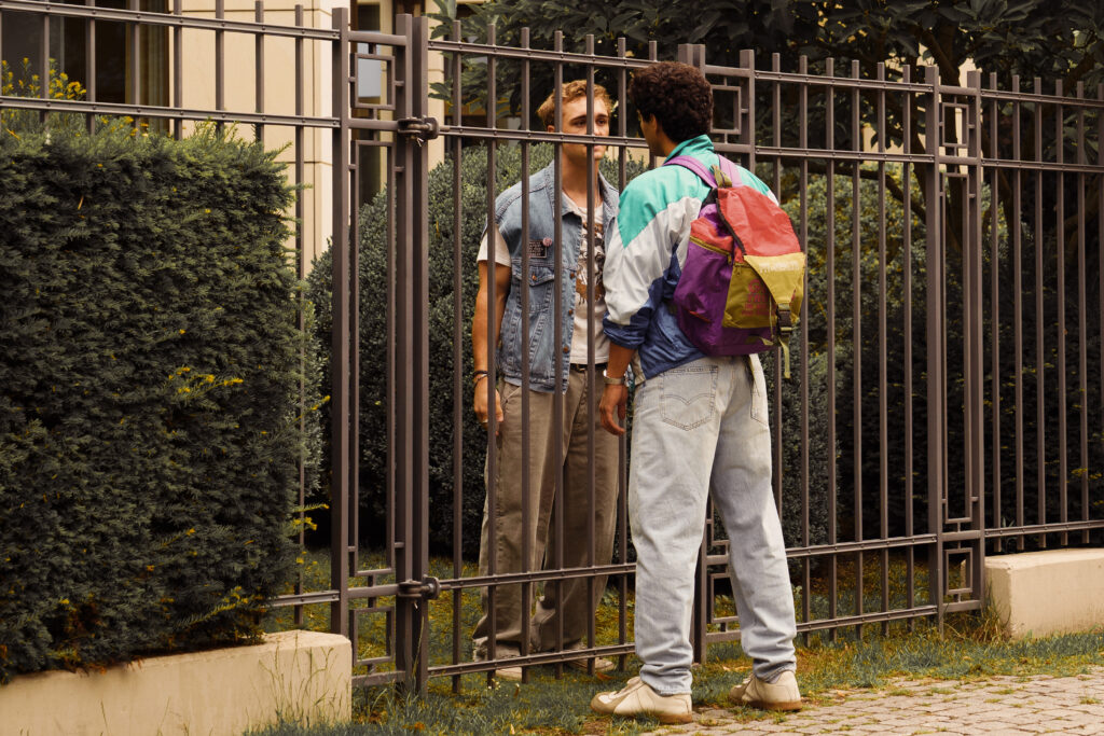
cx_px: 552
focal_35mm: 57
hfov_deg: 35.0
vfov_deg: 23.8
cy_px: 368
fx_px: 1748
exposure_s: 1/400
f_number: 4.5
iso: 800
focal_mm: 57
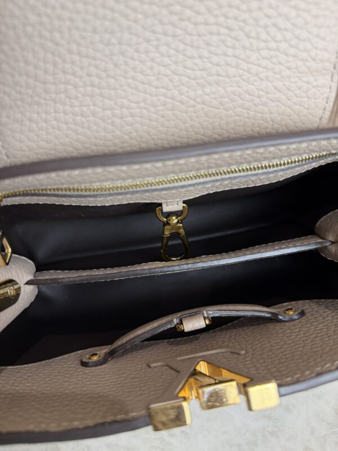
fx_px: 312
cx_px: 169
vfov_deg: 71.6
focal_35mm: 24
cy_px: 226
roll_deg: +4.7
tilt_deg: -41.5
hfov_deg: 56.8
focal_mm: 6.76
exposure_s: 1/120
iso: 160
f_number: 1.78
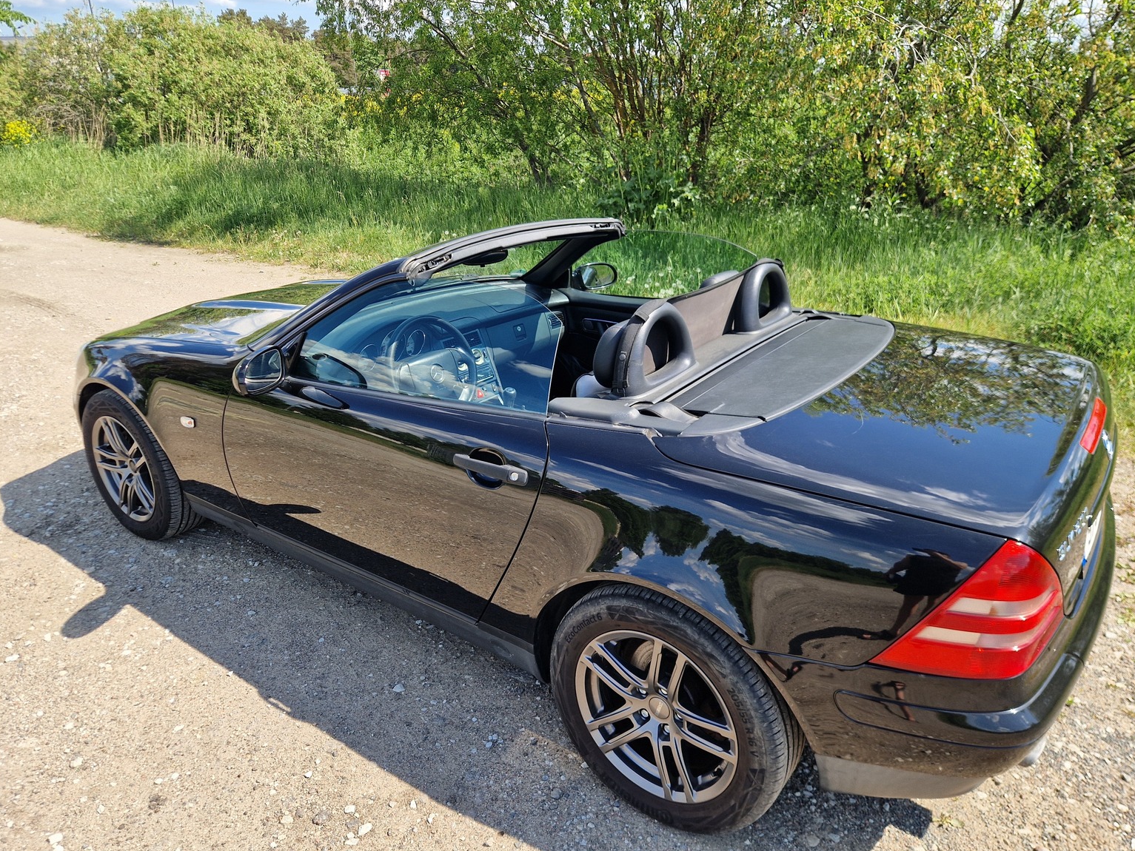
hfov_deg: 71.6
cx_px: 586
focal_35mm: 24
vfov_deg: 56.8
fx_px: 787
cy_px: 423
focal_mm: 5.4
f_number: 1.8
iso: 50
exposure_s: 1/702
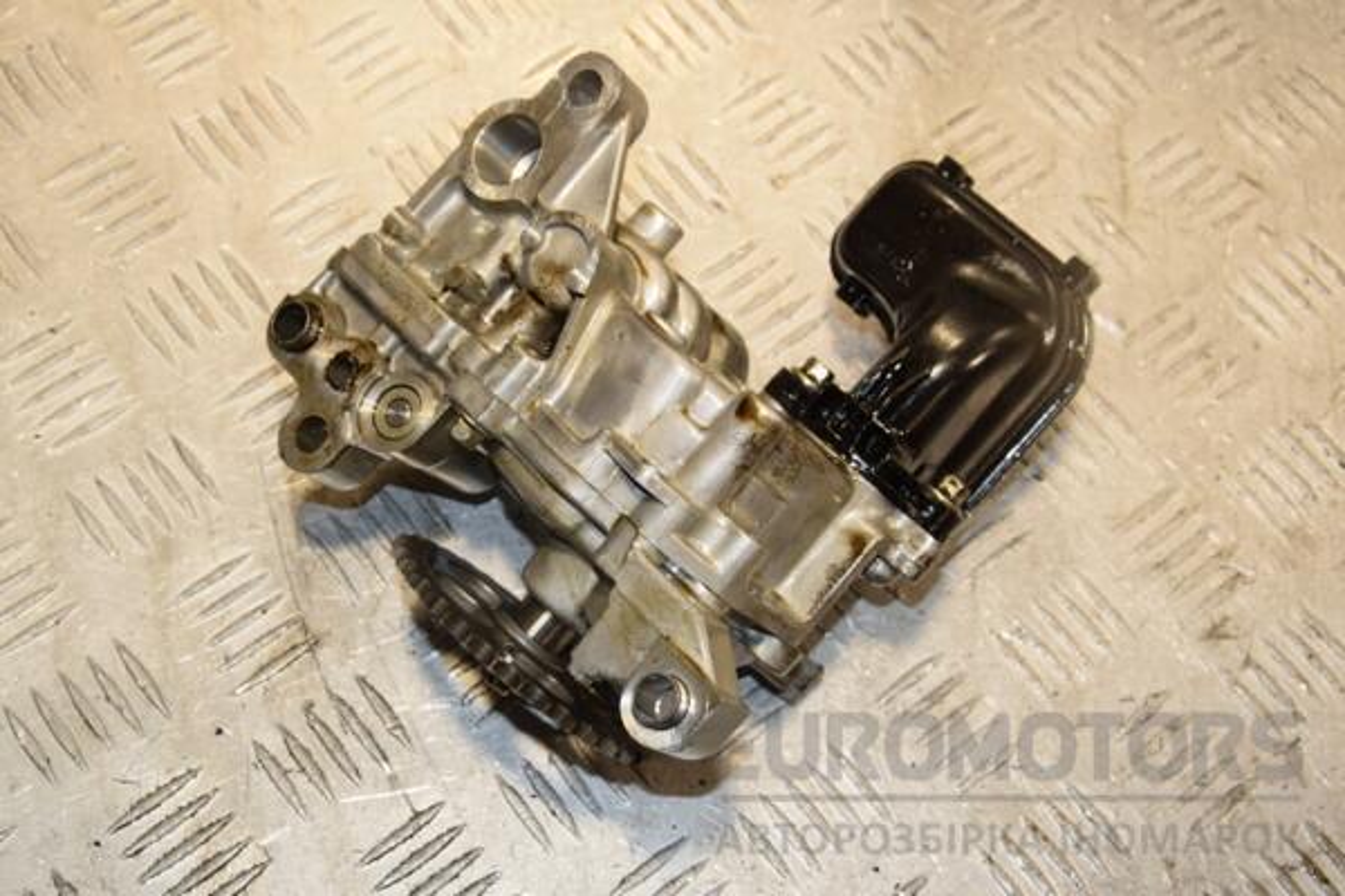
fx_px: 2129
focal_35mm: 57
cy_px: 448
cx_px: 672
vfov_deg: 23.8
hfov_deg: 35.1
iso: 800
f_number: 7.1
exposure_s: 1/200
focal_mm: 38
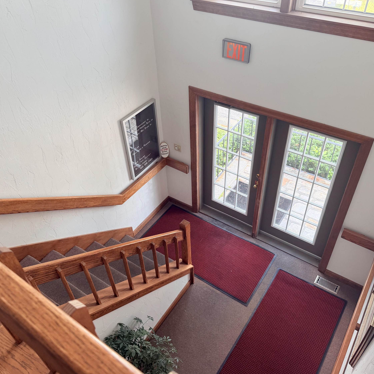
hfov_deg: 55.6
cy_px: 185
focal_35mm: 29
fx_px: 354
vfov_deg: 55.6
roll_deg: +3.5
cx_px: 184
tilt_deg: -42.6
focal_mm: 6.76
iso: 80
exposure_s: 1/149
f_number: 1.78
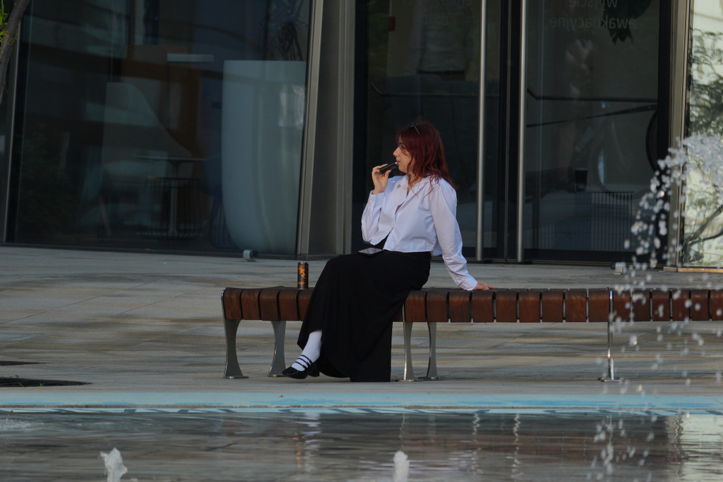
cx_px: 362
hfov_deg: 4.3
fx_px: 9740
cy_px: 241
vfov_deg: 2.8
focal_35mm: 485
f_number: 4
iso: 100
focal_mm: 169.17
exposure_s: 1/250
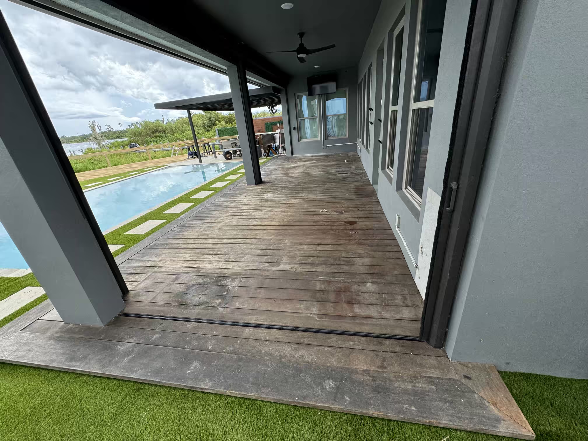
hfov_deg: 102.1
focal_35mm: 14
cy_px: 220
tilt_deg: -24.3
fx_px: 238
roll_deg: +5.2
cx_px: 294
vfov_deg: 85.7
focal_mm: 2.22
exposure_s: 1/99
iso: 80
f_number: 2.2
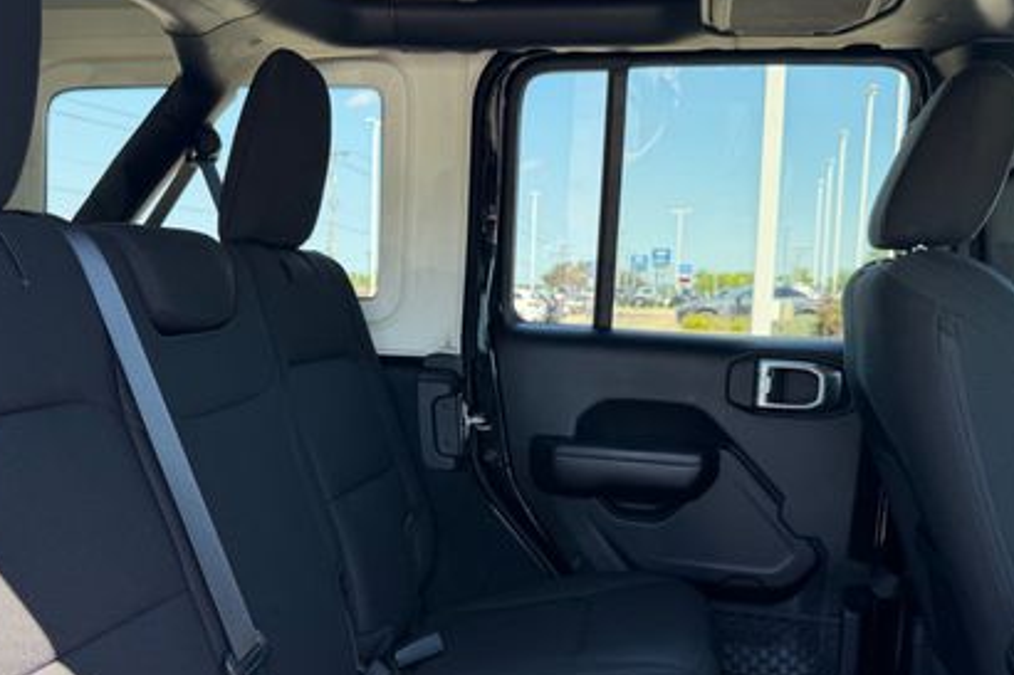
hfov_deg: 49.2
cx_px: 398
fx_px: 1098
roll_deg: -0.9
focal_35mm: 39
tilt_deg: -6.6
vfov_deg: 34.0
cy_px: 413
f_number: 1.78
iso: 80
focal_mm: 6.76
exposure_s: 1/226
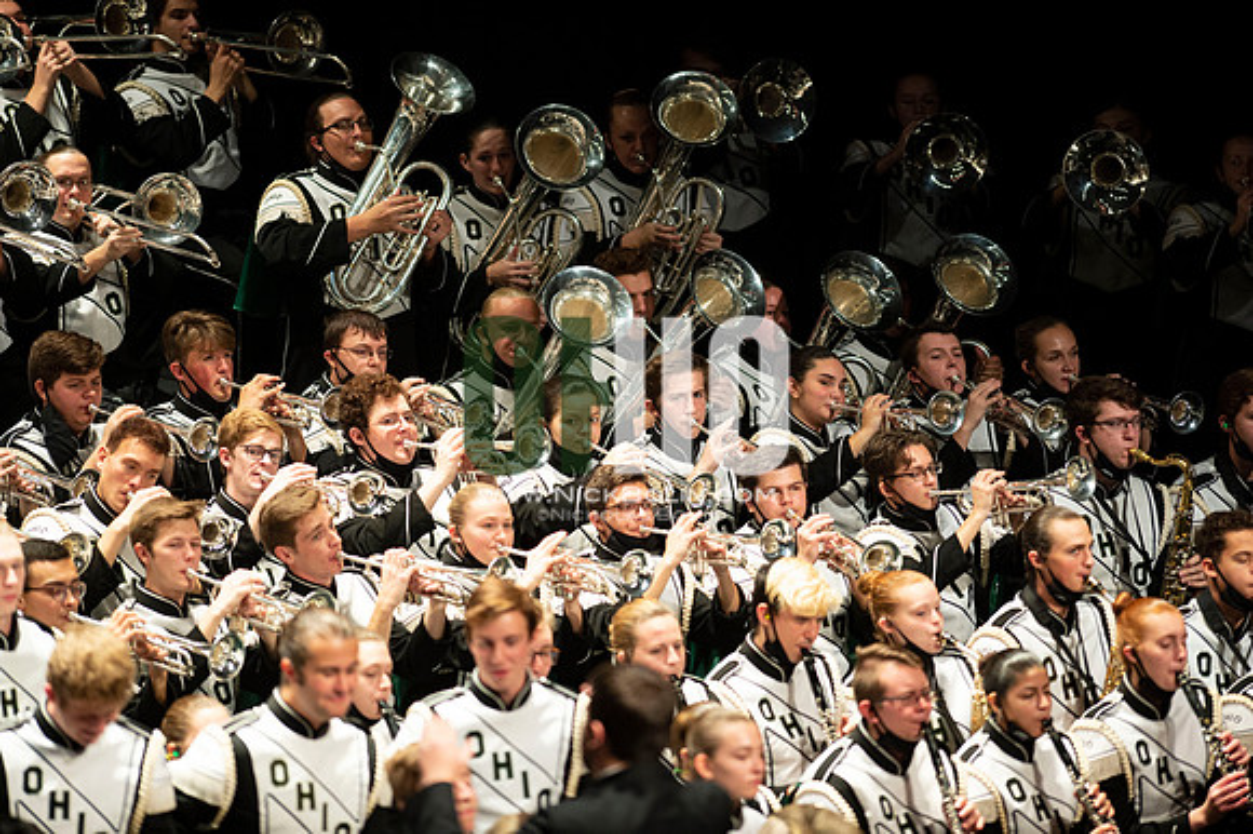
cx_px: 626
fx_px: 10435
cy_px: 417
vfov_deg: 4.6
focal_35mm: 300
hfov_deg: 6.9
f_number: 2.8
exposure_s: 1/500
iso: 3200
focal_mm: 300
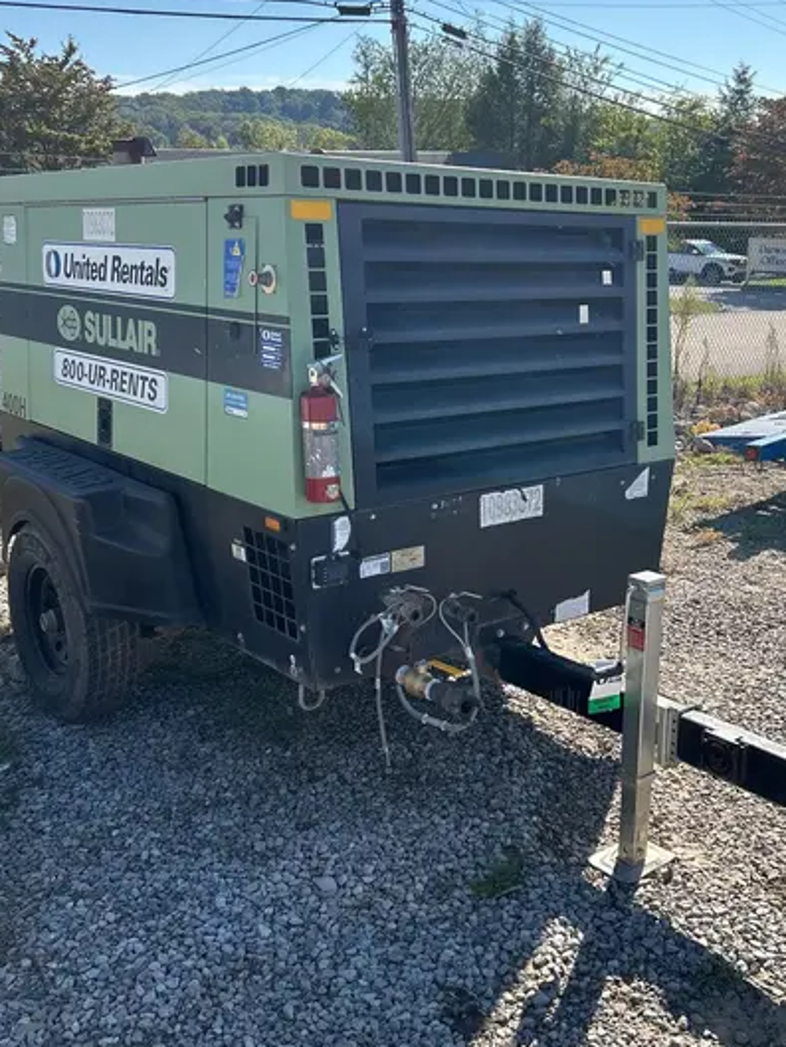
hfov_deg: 39.4
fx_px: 1089
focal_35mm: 36
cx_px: 491
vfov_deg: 51.3
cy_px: 522
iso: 50
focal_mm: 5.7
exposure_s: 1/2695
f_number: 1.5
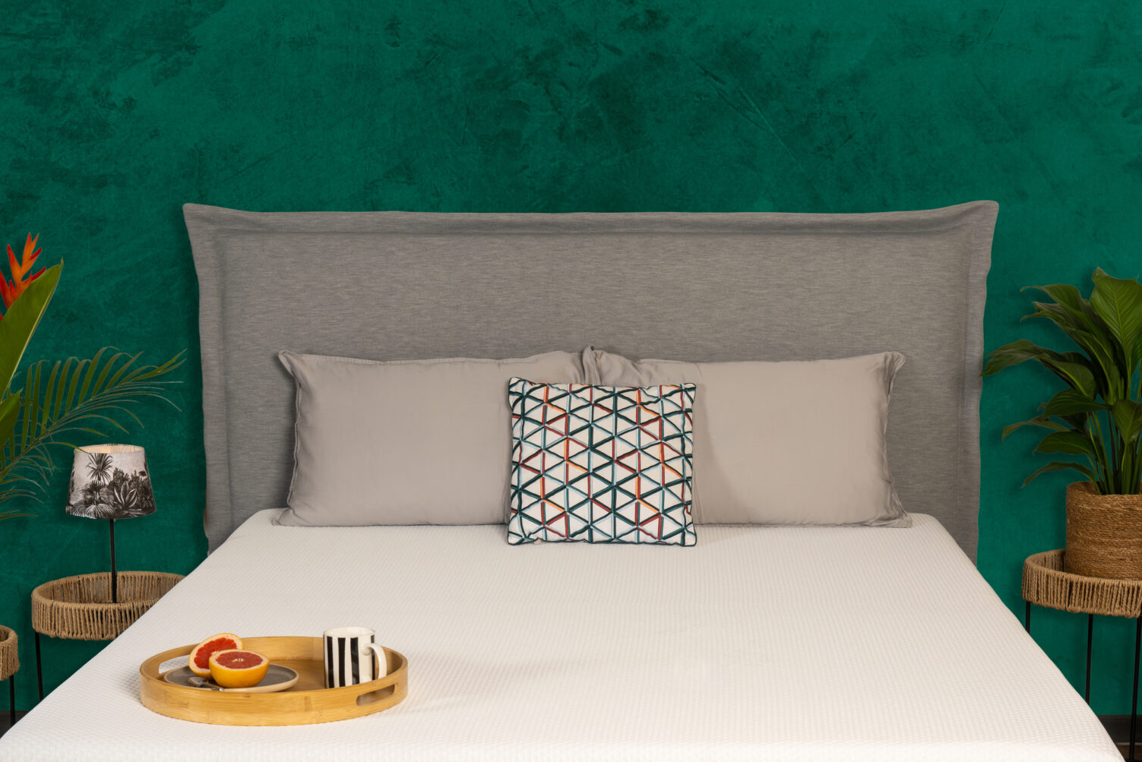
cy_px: 544
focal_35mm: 63
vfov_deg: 21.5
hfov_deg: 31.9
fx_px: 1999
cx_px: 607
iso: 200
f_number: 8
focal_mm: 37
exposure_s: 1/80
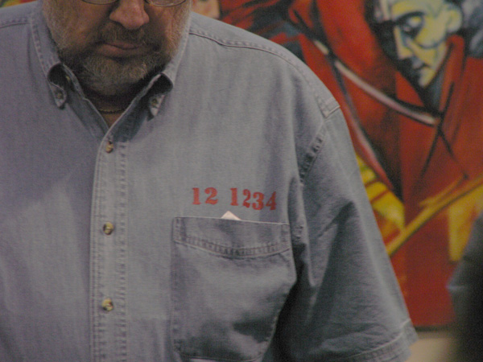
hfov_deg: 4.7
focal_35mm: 420
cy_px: 181
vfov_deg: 3.5
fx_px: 5860
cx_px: 242
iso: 160
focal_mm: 69.45
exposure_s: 1/50
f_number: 4.5
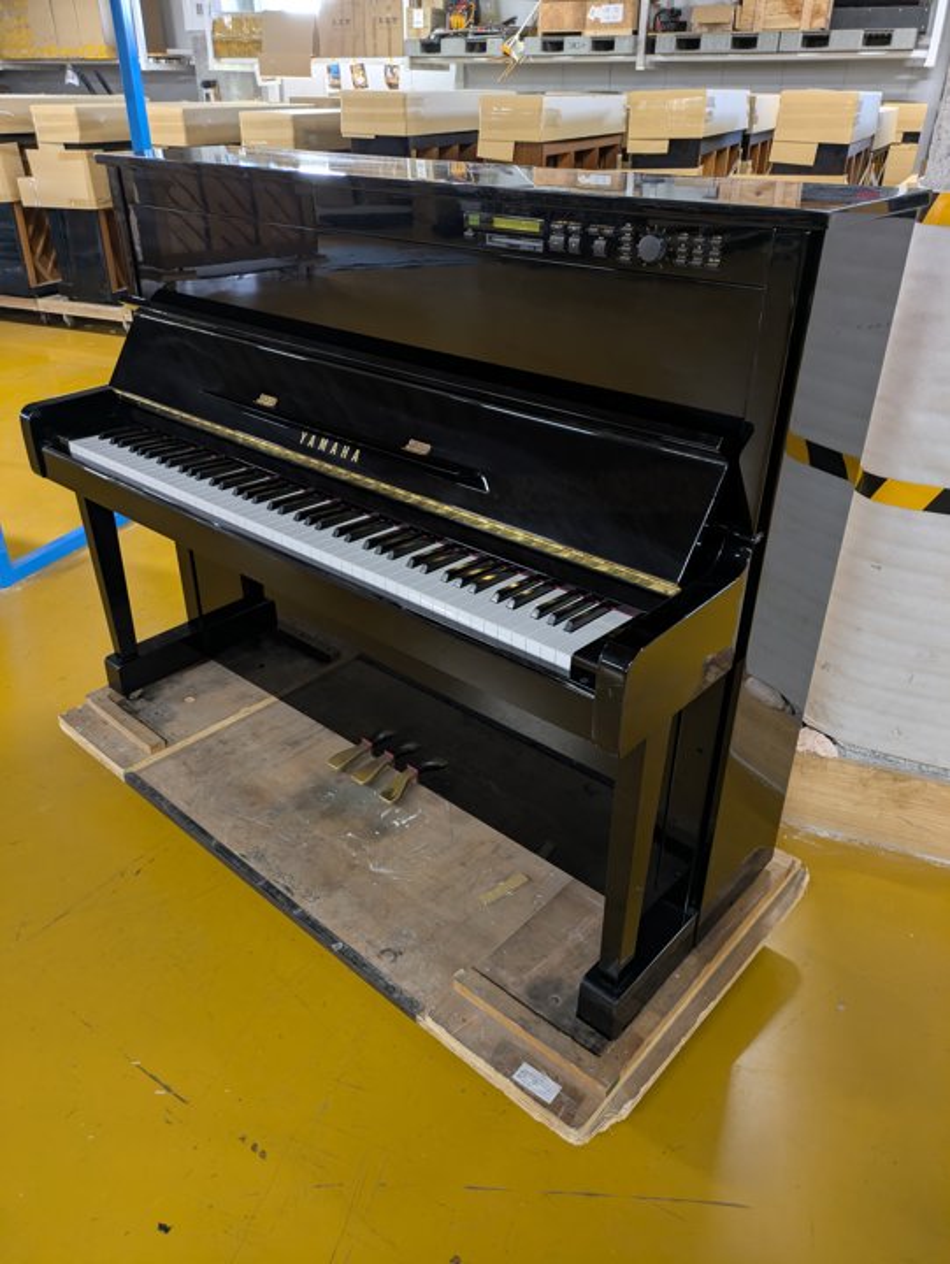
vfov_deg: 69.4
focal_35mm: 25
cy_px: 632
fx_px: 914
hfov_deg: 54.9
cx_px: 475
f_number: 1.89
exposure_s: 1/30
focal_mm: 5.43
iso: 214
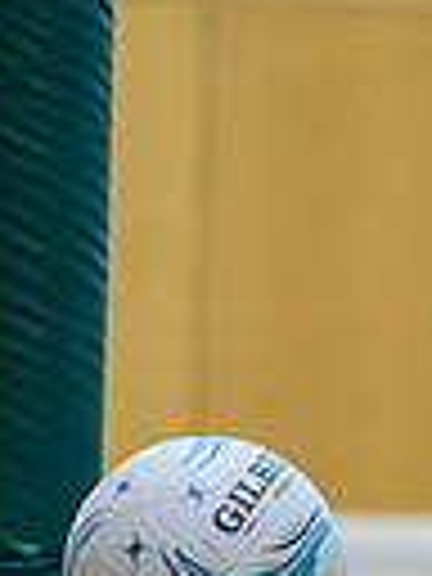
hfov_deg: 2.5
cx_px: 1112
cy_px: 740
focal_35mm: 587
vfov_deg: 3.4
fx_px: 9768
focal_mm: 135
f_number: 3.2
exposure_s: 1/1000
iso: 4000
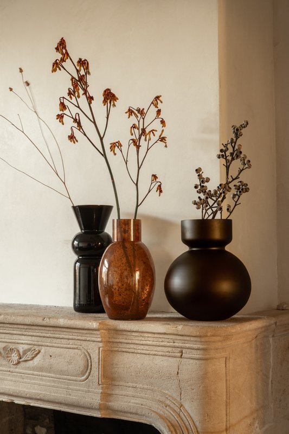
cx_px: 144
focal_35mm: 47
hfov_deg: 28.6
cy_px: 217
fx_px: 566
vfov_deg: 41.9
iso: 320
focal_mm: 47
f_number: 9
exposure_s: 1/1.67
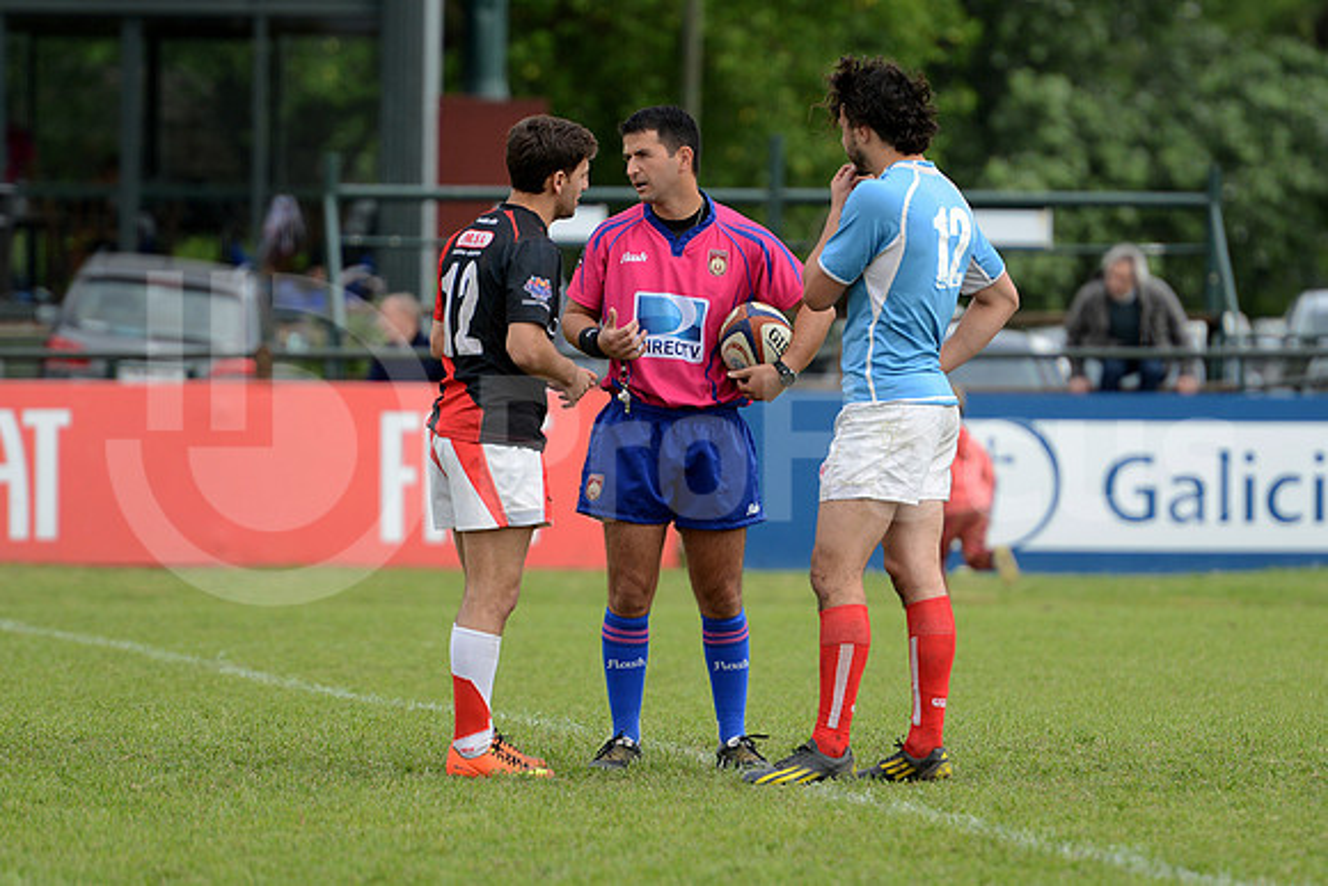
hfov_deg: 7.6
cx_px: 664
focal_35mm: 270
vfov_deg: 5.1
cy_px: 443
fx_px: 9962
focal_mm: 270
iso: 500
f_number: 4
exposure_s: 1/1250
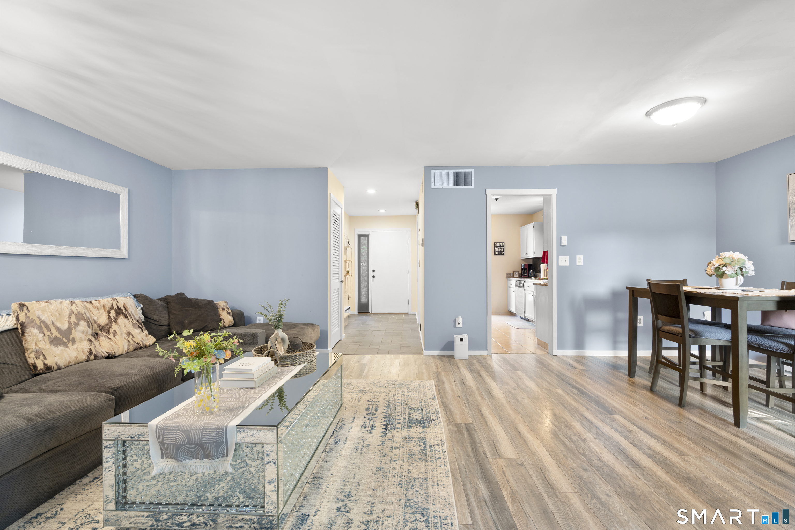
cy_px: 265
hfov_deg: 96.7
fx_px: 353
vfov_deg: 73.7
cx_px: 398
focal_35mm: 16
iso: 250
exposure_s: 4
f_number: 9
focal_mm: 16
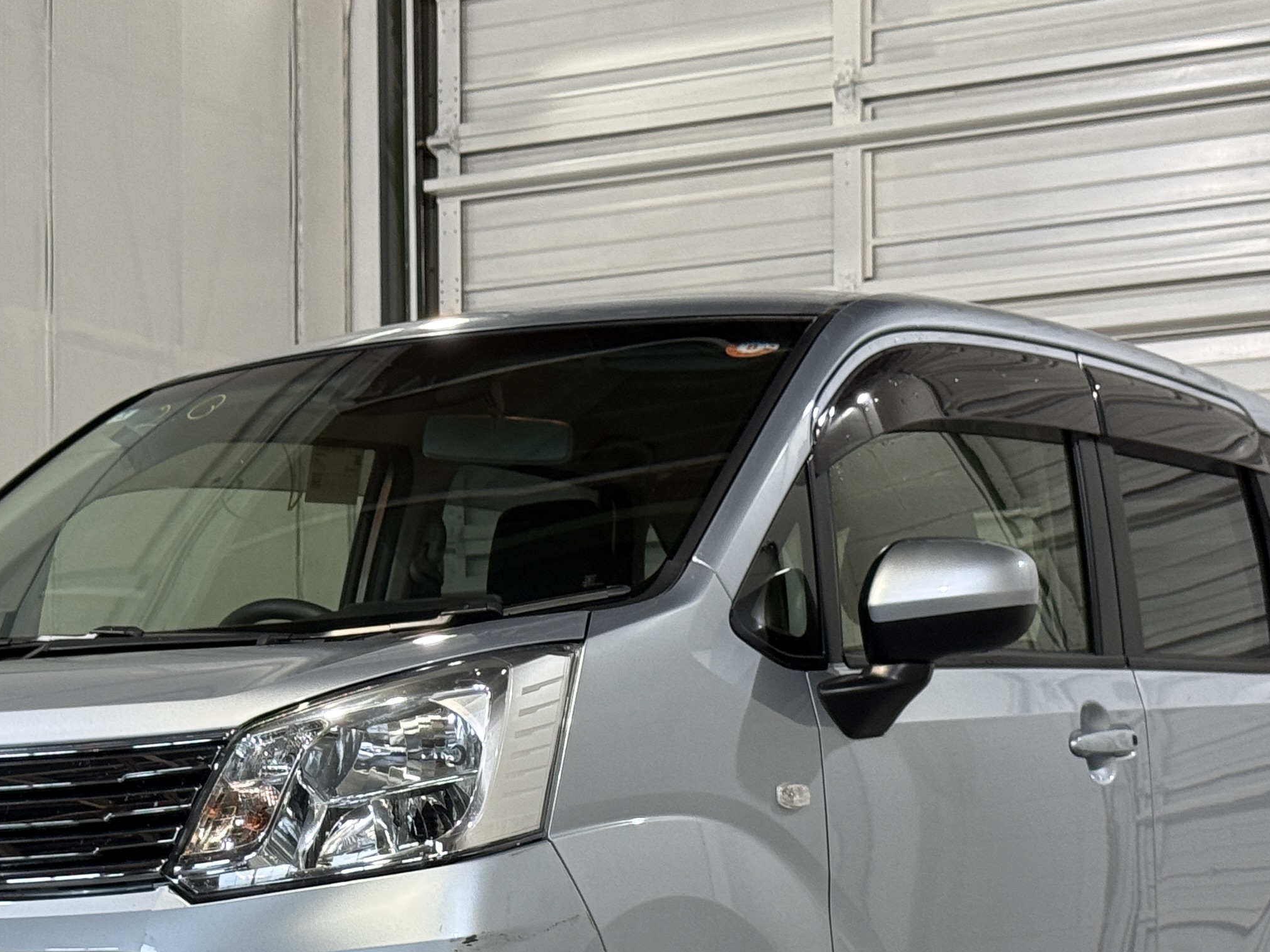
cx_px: 458
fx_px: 3522
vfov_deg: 15.3
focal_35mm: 96
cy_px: 827
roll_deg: +0.5
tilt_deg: +1.6
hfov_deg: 20.4
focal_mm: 6.76
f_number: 1.78
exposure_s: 1/60
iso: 100
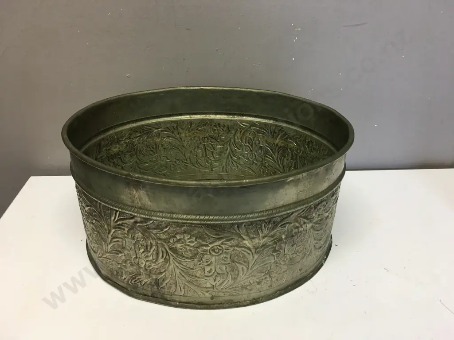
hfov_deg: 61.7
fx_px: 380
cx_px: 227
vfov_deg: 48.2
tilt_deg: -28.2
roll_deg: -1.5
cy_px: 170
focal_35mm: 29
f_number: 2.2
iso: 40
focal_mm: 4.15
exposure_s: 1/33
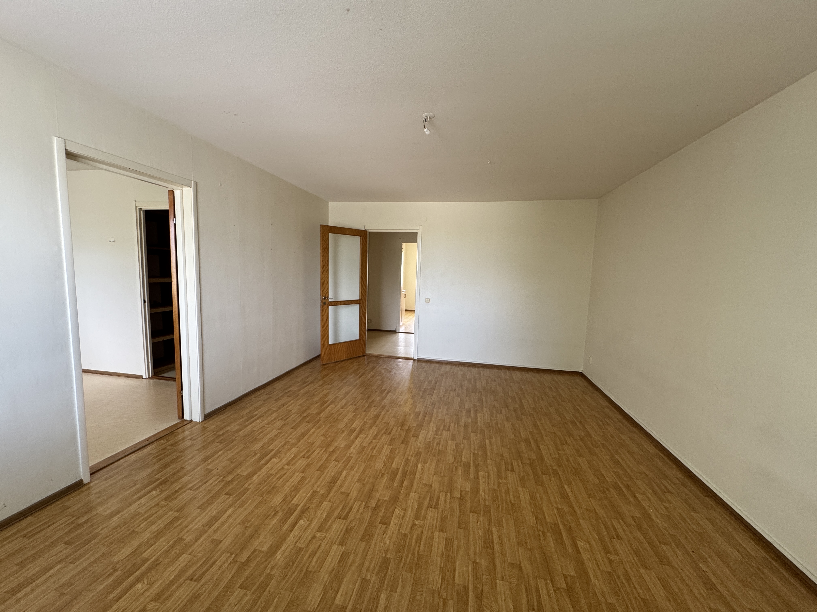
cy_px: 306
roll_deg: -1.7
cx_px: 408
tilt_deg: -5.8
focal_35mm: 14
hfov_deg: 102.1
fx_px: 330
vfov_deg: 85.7
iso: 200
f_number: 2.2
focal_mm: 2.22
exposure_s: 1/99
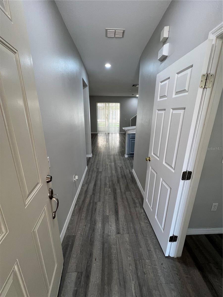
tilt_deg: -16.0
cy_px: 148
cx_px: 112
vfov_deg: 106.2
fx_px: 112
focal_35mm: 13
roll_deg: +0.5
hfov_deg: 89.9
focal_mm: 1.57
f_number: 1.8
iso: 125
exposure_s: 1/120
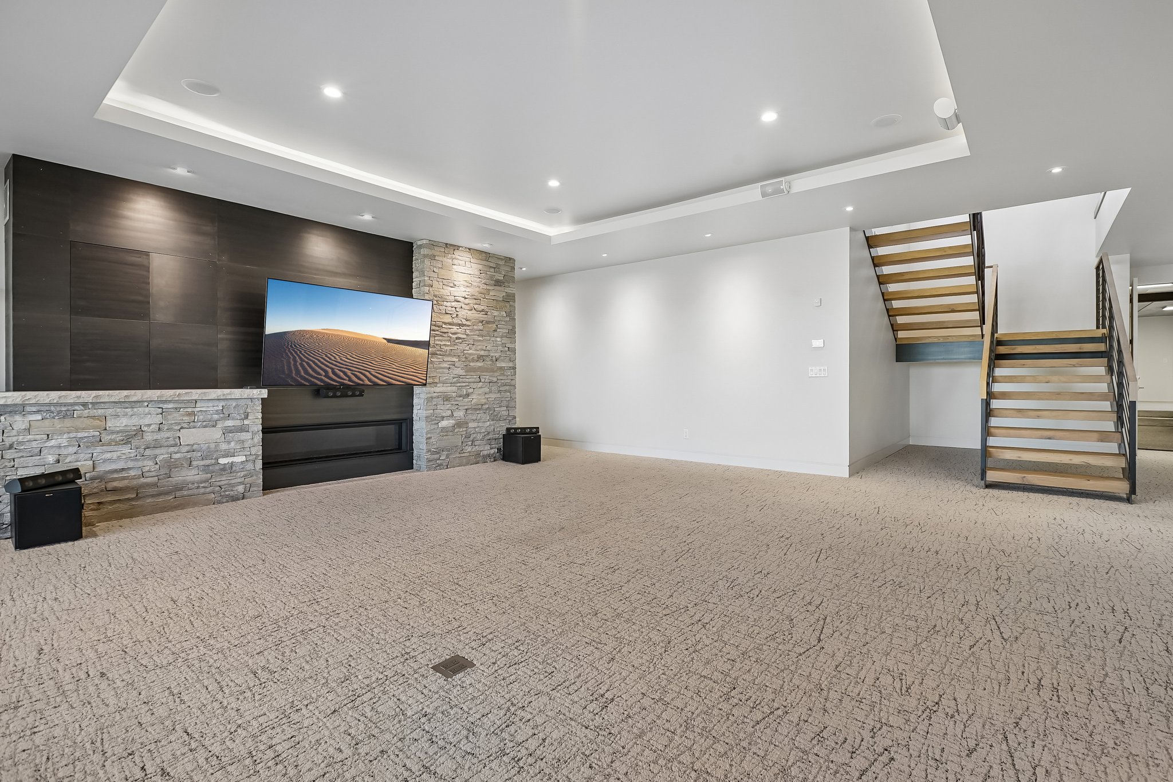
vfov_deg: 73.7
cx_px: 586
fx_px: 521
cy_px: 391
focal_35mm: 16
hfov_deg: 96.7
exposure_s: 1/30
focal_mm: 16
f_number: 8
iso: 400
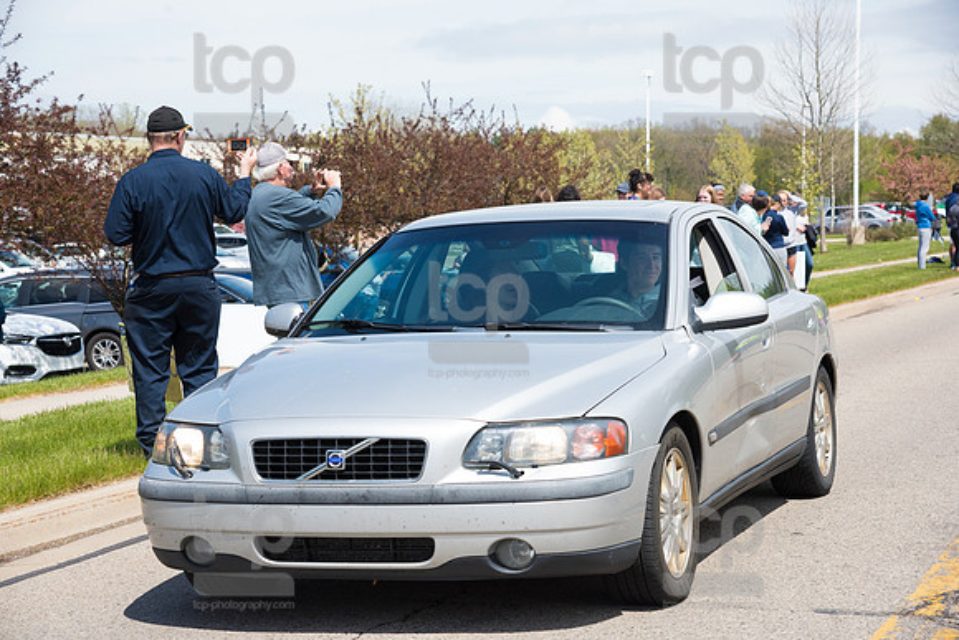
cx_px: 480
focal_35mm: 78
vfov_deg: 17.5
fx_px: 2078
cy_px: 320
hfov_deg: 26.0
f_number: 7.1
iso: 1000
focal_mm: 78
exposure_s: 1/1600
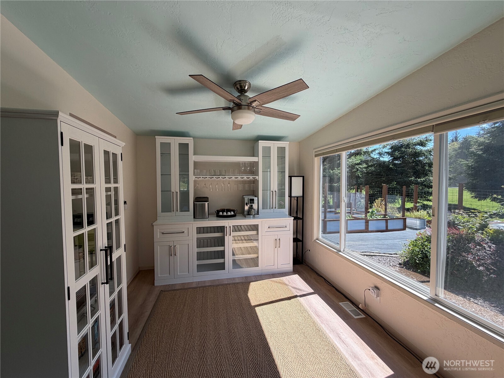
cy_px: 189
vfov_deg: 85.7
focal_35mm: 14
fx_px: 204
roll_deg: +0.4
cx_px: 252
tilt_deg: -1.9
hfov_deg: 102.1
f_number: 2.2
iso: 50
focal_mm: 2.22
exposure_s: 1/368
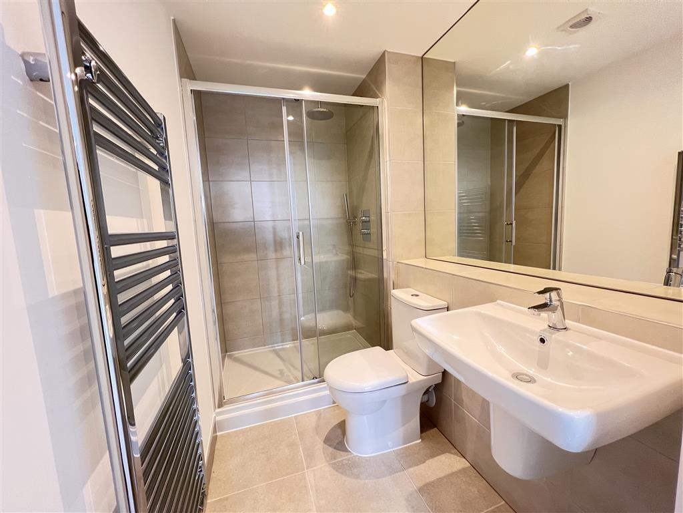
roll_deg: +2.7
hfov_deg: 106.2
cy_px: 256
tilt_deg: -7.3
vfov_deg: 89.9
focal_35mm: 13
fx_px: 256
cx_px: 342
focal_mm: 1.57
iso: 200
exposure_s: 1/50
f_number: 1.8
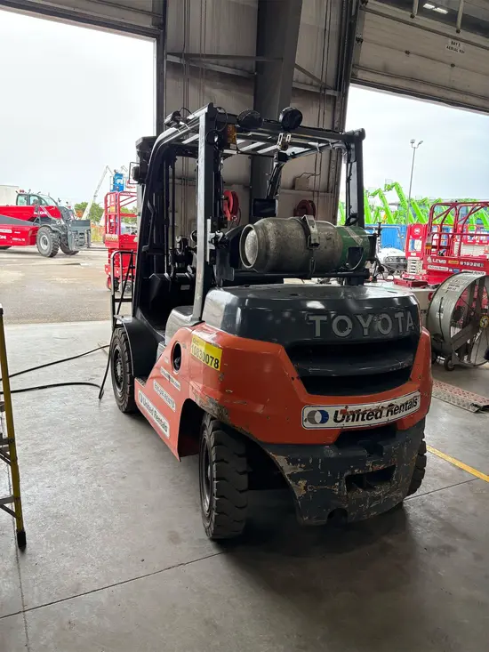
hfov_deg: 53.1
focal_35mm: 26
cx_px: 244
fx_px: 490
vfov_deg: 67.3
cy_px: 326
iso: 50
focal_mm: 5.96
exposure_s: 1/121
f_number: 1.6
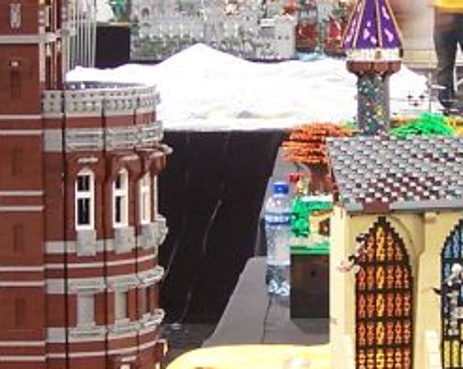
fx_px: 2394
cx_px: 339
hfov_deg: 11.0
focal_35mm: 175
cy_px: 249
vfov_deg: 8.8
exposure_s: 1/2
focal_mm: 7.1
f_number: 2.9
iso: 80
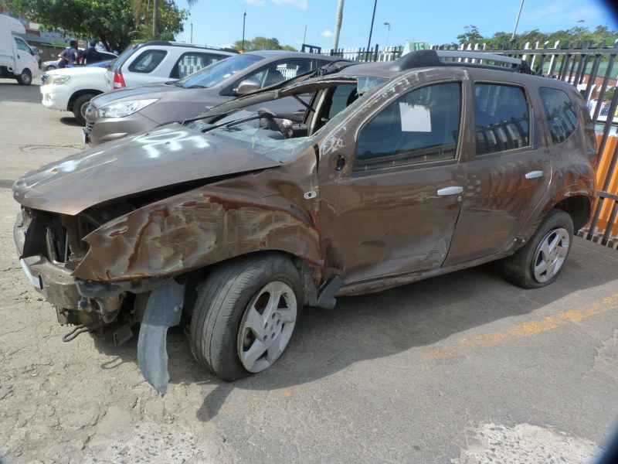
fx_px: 446
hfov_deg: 69.4
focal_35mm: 25
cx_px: 309
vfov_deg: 54.9
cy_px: 232
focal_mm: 4.5
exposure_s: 1/250
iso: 125
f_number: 5
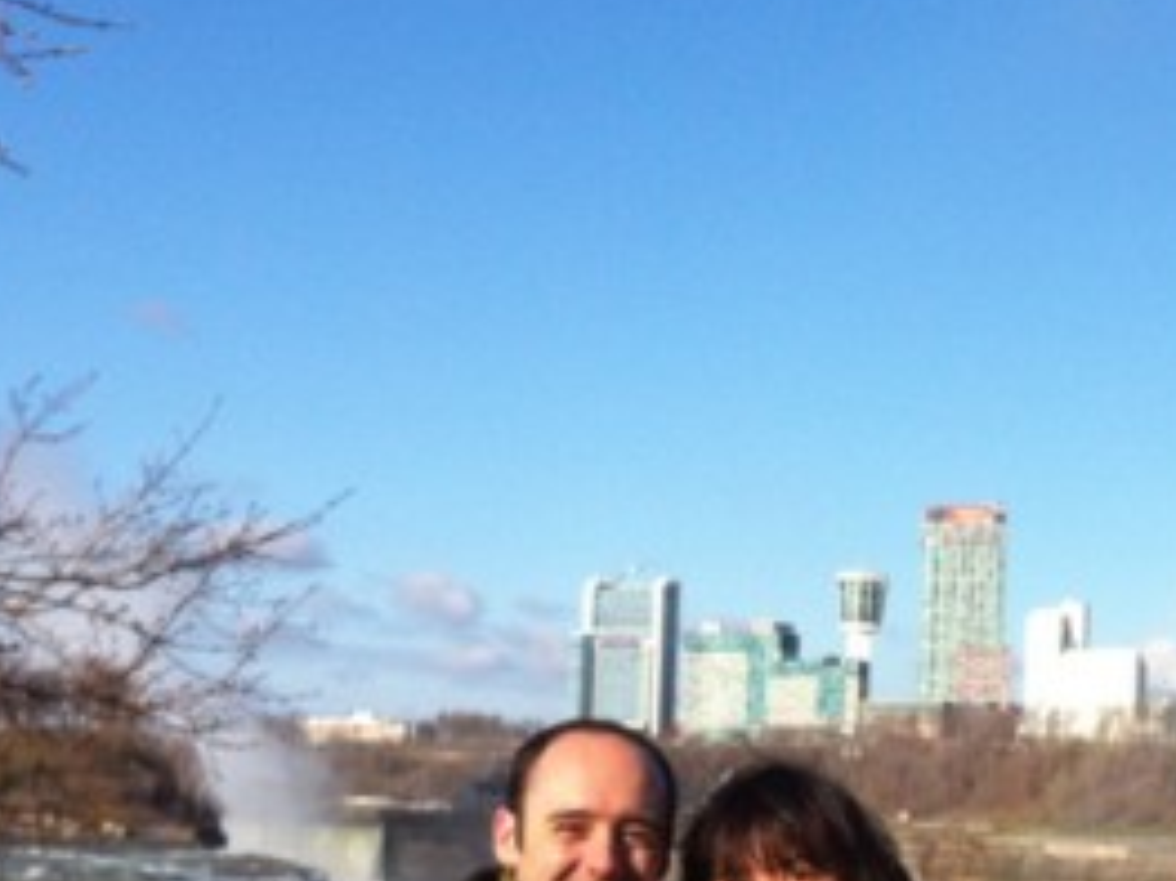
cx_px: 845
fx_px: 2818
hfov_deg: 23.4
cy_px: 684
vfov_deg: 17.6
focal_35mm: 83
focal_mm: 3.85
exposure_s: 1/1508
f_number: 2.8
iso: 80
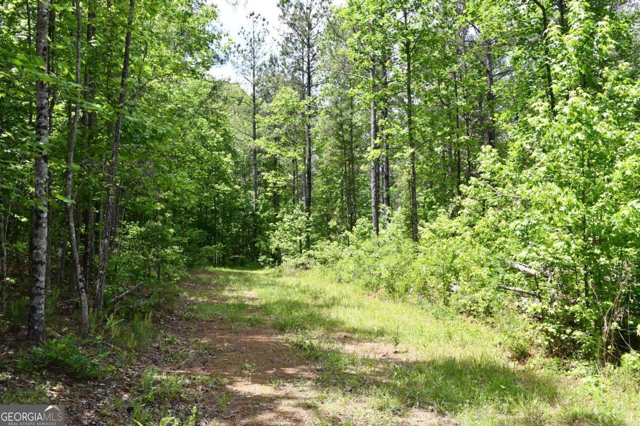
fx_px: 640
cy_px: 213
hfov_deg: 53.1
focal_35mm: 36
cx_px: 320
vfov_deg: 36.9
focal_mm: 18
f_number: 6.3
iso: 200
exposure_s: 1/250
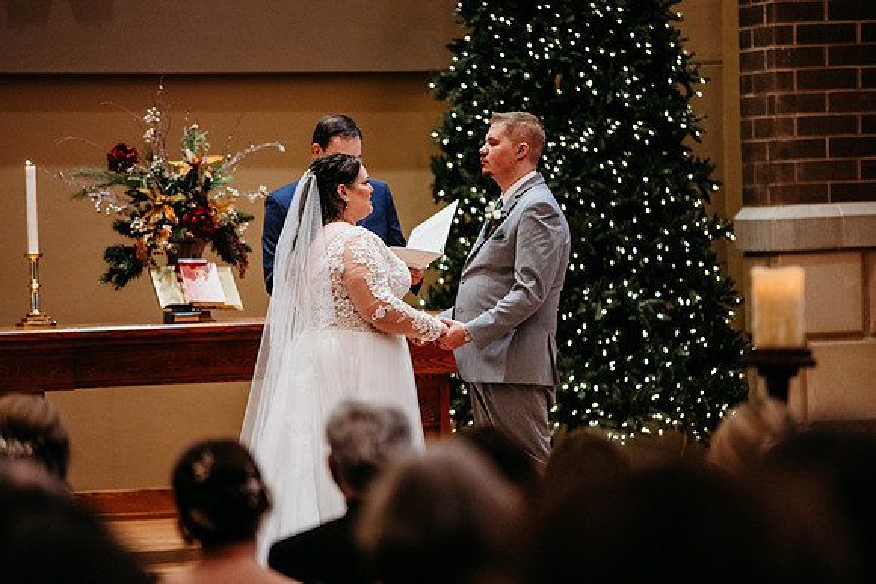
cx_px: 438
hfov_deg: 11.7
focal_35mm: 175
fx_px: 4259
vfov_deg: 7.9
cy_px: 292
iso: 2000
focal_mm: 175
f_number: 2.8
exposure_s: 1/250
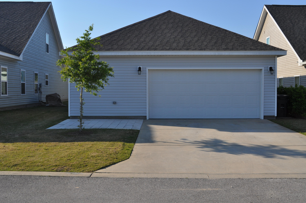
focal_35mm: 42
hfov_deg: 46.5
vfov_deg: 31.8
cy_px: 102
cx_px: 153
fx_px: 357
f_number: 10
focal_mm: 28
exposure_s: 1/400
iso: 200
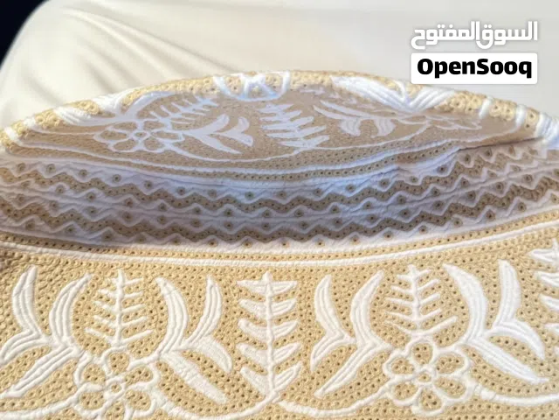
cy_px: 210
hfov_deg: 71.6
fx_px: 388
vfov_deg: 56.8
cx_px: 280
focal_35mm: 24
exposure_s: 1/30
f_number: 1.78
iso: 1250
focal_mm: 6.76
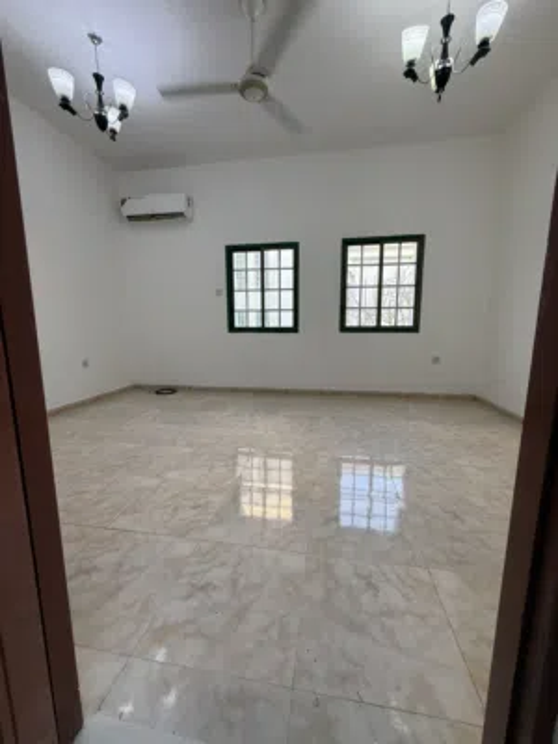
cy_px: 372
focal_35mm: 14
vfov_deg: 102.1
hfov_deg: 85.7
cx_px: 279
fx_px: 301
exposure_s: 1/100
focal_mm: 2.22
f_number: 2.2
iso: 125
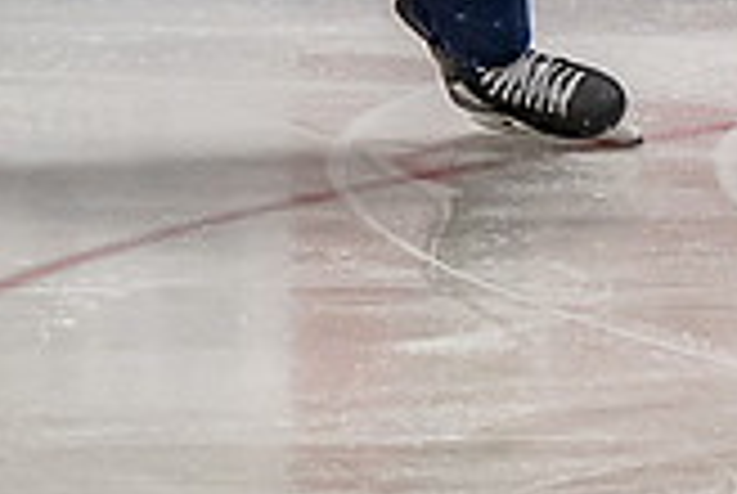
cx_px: 31
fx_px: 16305
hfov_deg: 2.6
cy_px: -437
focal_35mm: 795
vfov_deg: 1.7
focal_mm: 95
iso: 1600
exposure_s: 1/800
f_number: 3.2
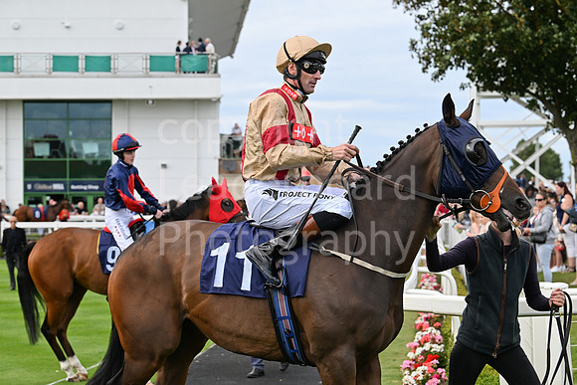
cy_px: 192
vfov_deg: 16.7
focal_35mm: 82
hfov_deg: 24.8
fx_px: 1315
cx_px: 288
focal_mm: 82
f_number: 5.6
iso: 500
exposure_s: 1/1250
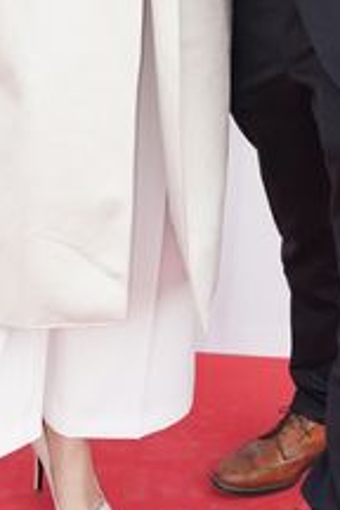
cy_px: -78
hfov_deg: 11.2
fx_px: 1728
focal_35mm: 122
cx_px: 170
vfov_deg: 16.2
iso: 1600
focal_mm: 33
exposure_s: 1/250
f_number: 7.1
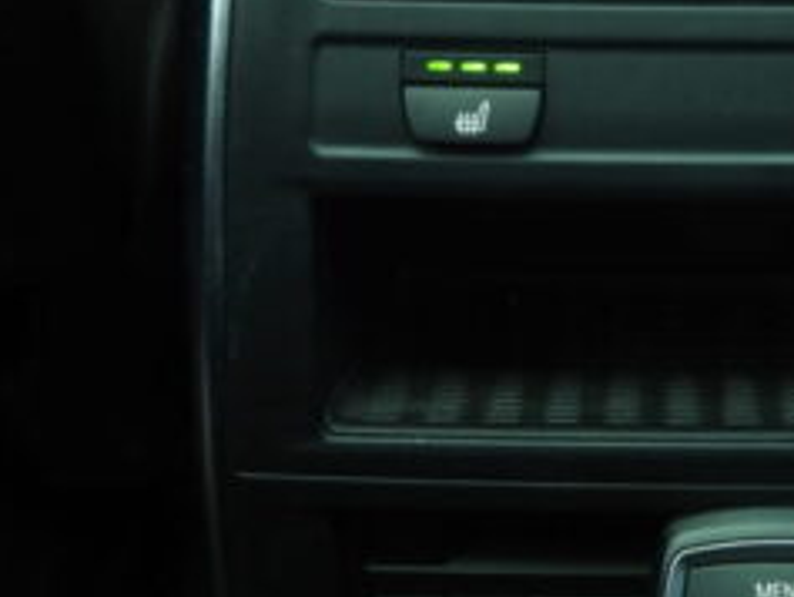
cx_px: 697
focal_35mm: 105
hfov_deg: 18.4
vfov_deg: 14.1
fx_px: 2410
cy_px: 396
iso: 200
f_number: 3.2
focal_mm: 6.3
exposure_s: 1/30
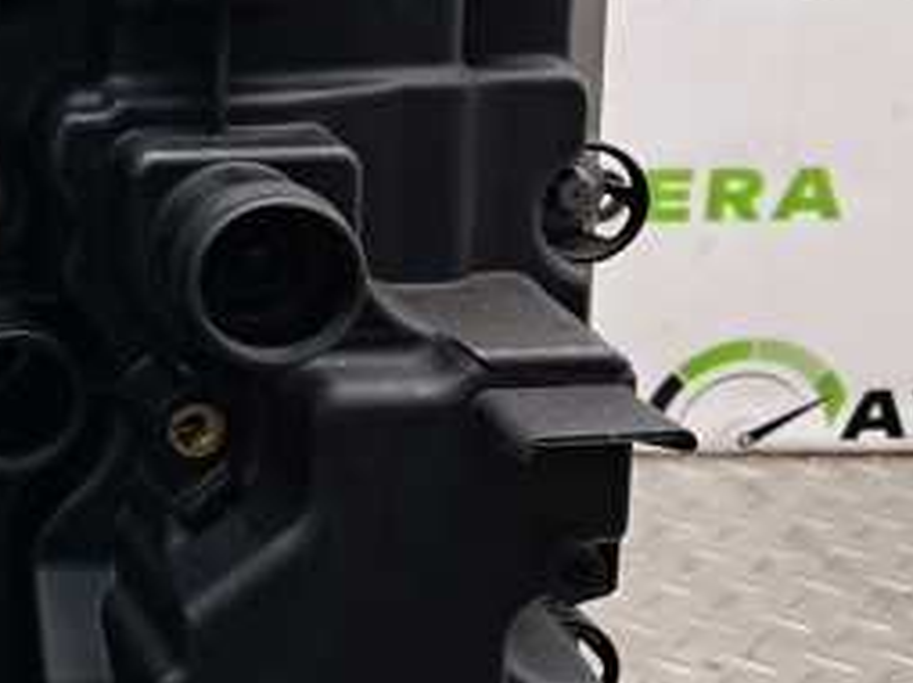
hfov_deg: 25.7
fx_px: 1792
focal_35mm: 68
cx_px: -173
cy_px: 196
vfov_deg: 21.4
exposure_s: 1/50
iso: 160
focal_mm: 4
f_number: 1.8
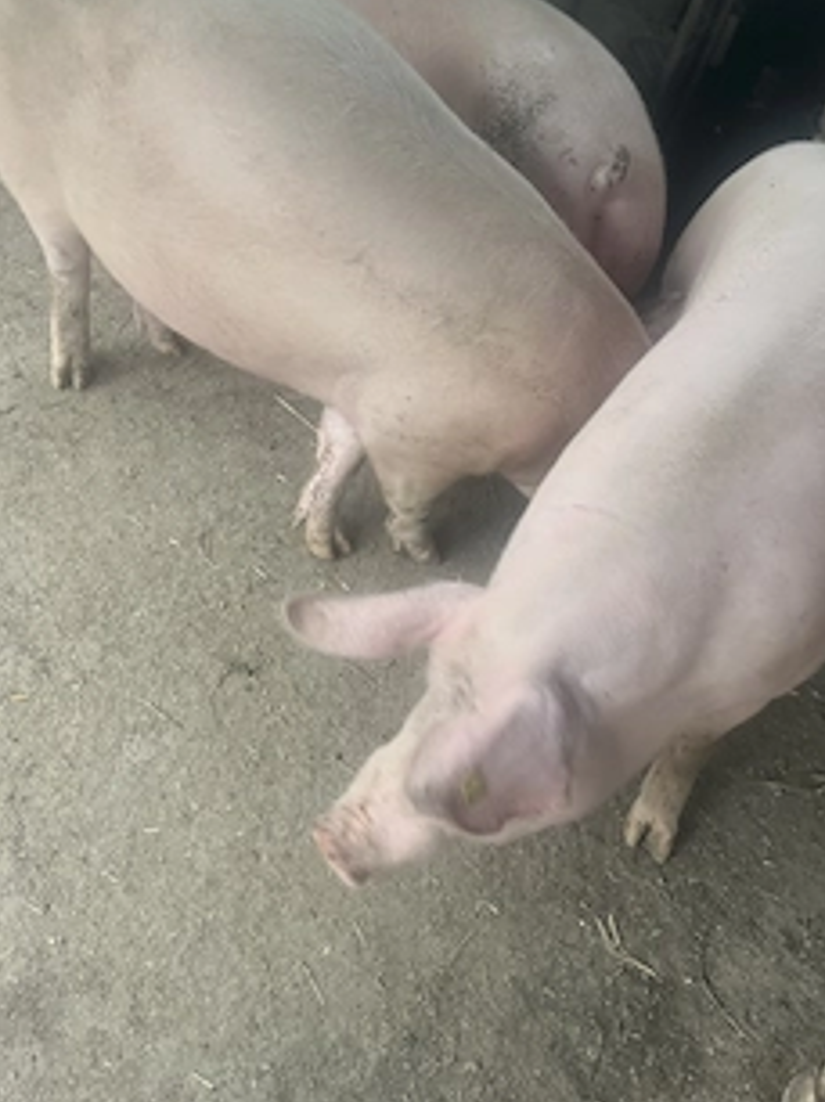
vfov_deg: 53.1
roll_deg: -22.7
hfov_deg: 41.3
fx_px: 1082
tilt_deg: -33.4
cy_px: 385
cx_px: 537
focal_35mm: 34
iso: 125
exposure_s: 1/77
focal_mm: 5.1
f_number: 1.6
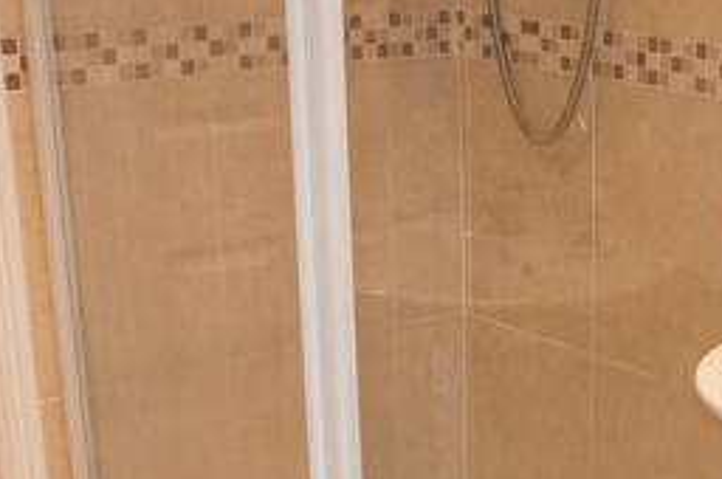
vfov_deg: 17.4
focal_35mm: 77
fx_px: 1542
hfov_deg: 25.4
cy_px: 448
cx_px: 677
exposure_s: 1/60
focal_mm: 20
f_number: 4
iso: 800
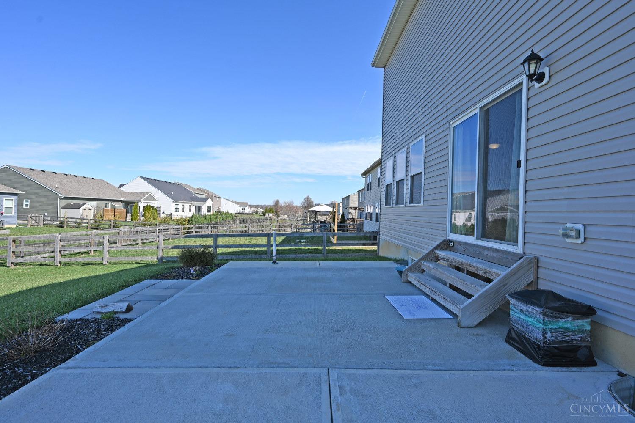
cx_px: 318
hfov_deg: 95.0
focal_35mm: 16
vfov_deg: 72.1
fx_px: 291
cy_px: 212
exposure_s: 1/320
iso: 100
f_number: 6.3
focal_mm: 16.5
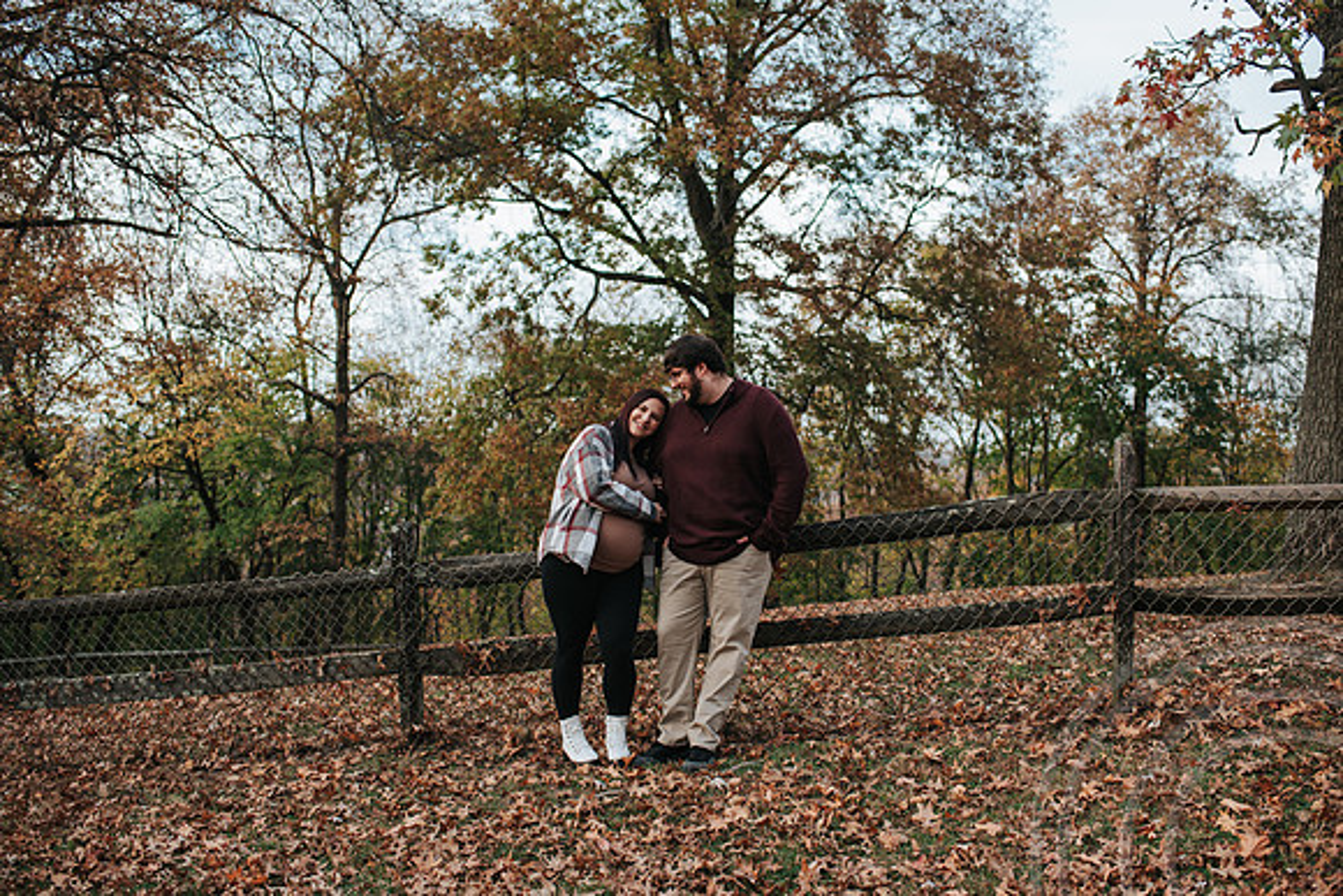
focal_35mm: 37
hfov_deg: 51.6
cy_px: 448
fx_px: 1389
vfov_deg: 35.8
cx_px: 690
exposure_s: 1/320
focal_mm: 35
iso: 140
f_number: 2.8
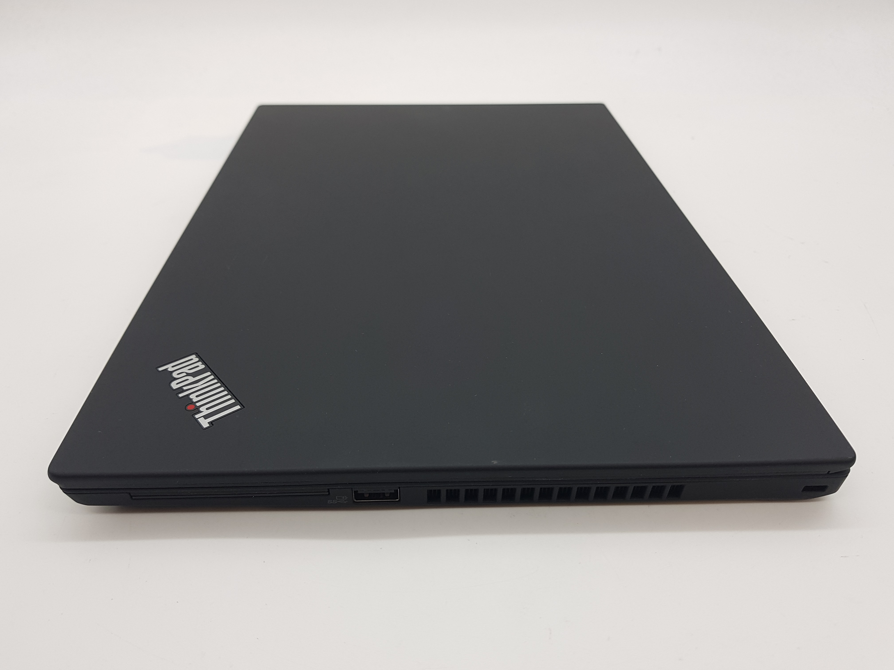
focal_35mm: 26
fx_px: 671
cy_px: 335
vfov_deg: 53.1
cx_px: 447
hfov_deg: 67.3
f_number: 1.7
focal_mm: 4.2
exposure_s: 1/158
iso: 40
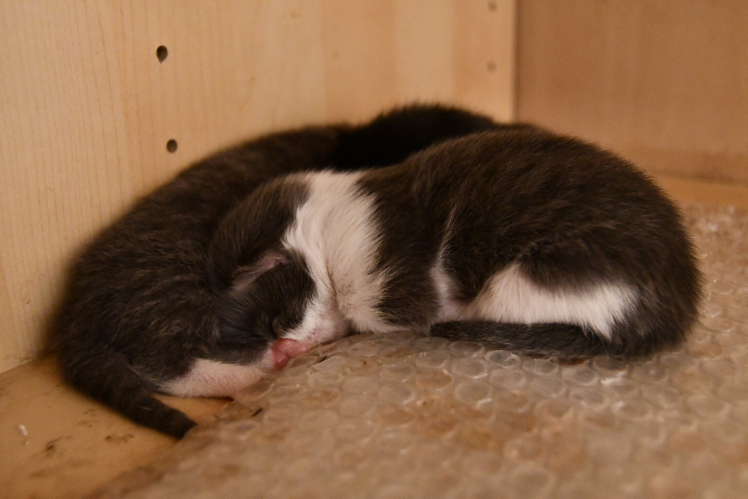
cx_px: 374
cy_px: 250
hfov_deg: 46.4
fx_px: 873
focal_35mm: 42
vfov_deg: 31.9
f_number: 4
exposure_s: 1/60
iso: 5600
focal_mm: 28
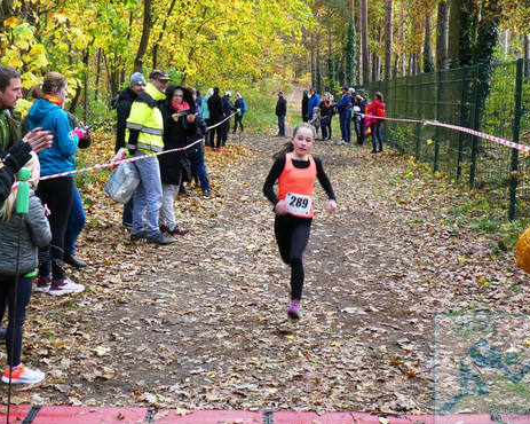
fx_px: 611
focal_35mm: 39
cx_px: 262
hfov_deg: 46.9
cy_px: 213
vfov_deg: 38.2
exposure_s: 1/80
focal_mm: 6.7
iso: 200
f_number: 3.7
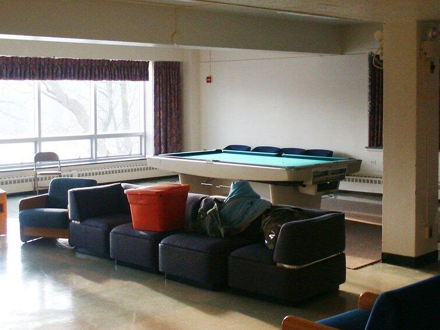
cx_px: 233
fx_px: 686
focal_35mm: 54
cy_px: 130
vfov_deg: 27.0
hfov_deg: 35.5
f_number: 3
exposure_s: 1/45
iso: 200
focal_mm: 8.38
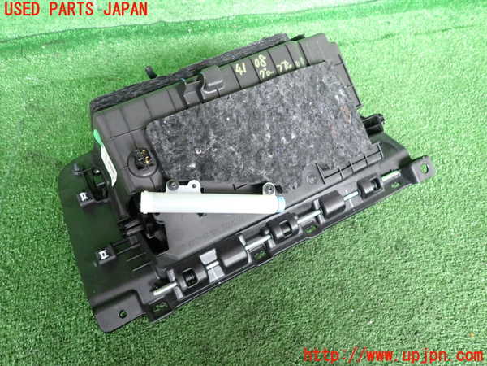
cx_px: 244
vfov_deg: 54.9
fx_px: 352
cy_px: 183
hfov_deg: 69.4
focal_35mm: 25
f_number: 2
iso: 400
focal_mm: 4.5
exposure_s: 1/30
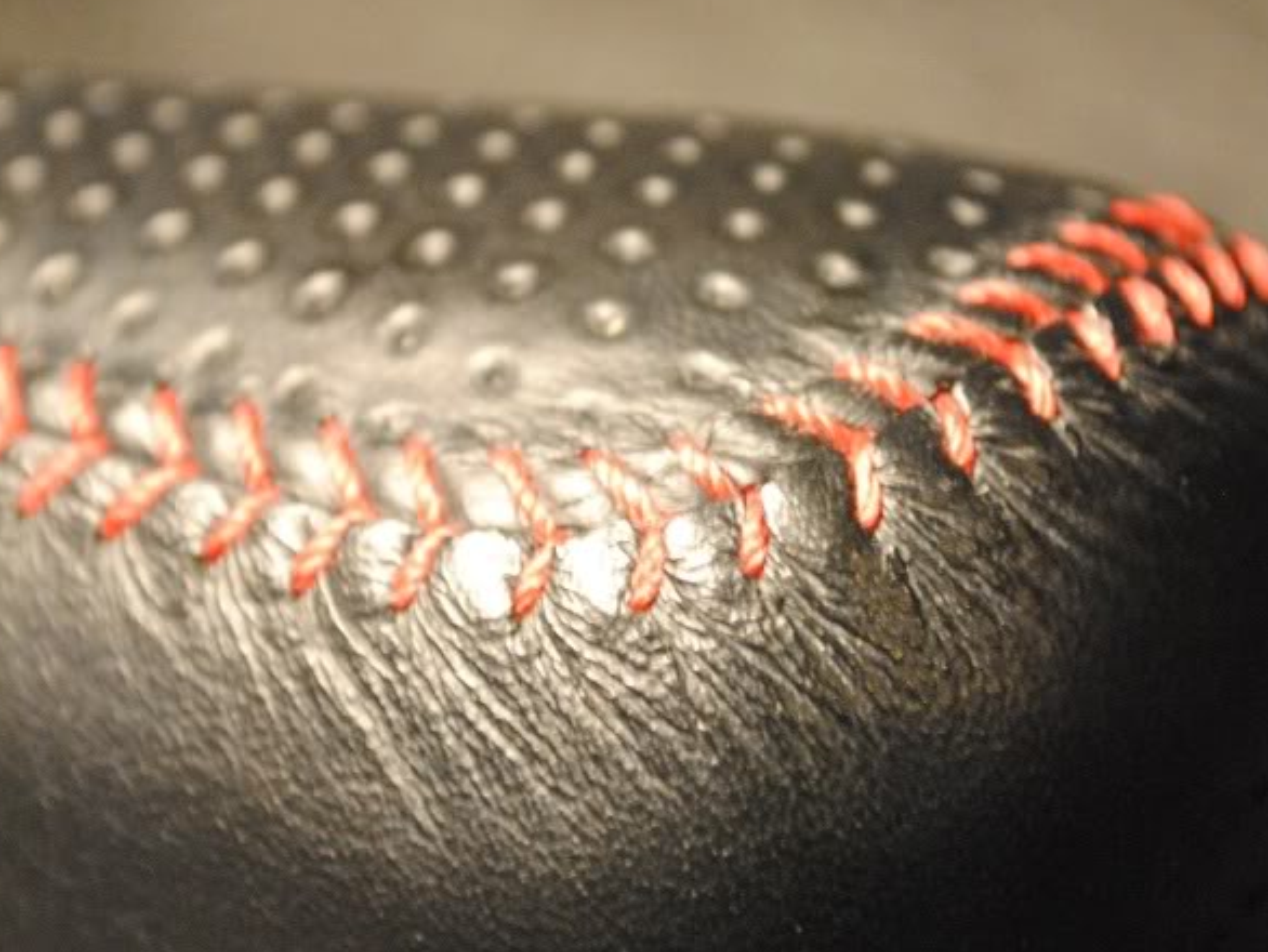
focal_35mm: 126
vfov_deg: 11.8
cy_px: 533
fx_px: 4617
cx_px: 659
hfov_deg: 15.6
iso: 1600
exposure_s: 1/10
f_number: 5.6
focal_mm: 50
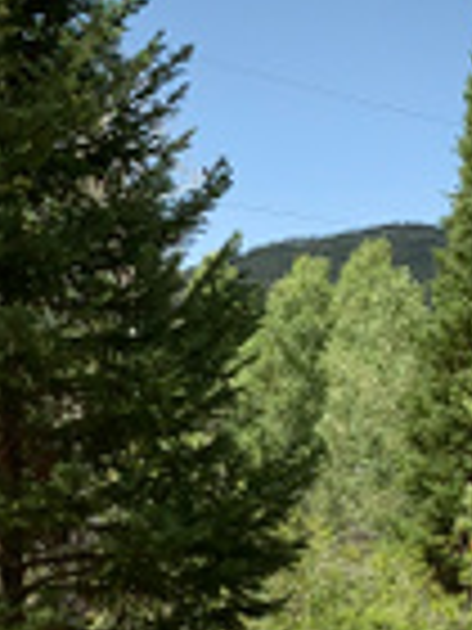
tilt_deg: -2.6
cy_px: 522
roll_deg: -2.1
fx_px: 1618
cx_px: 81
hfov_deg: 16.5
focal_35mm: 89
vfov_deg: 21.7
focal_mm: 4.25
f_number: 1.8
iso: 25
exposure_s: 1/2309
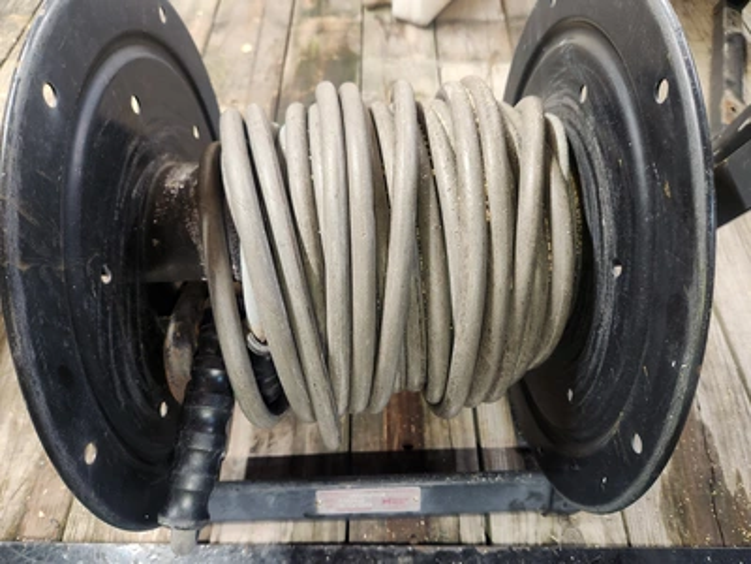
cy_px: 282
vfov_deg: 58.9
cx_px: 376
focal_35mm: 23
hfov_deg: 73.9
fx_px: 499
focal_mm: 5.4
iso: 640
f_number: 1.8
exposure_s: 1/60
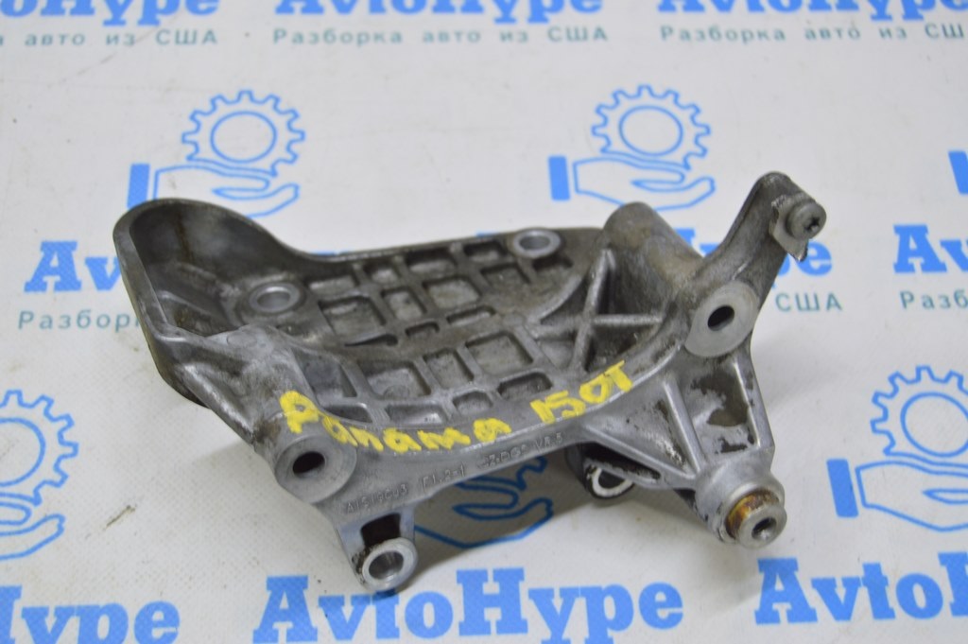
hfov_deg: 38.9
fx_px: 1370
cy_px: 322
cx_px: 484
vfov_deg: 26.4
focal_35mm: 51
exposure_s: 1/20
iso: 400
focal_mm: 34
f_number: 5.6
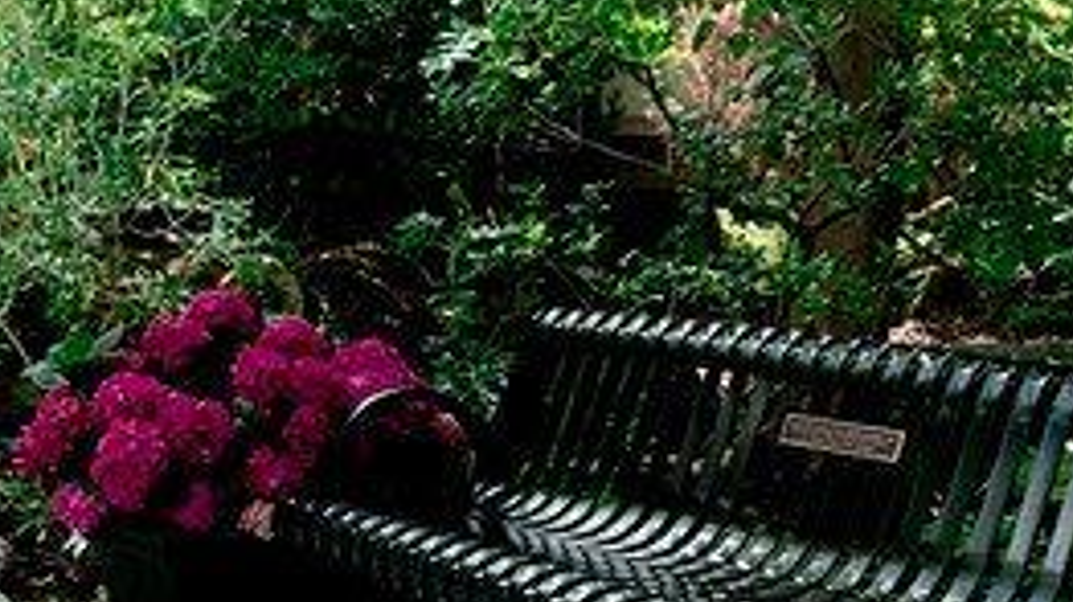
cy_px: 252
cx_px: 57
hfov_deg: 30.6
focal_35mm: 65
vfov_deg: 18.5
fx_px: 1848
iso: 200
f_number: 4.5
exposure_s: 1/160
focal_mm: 28
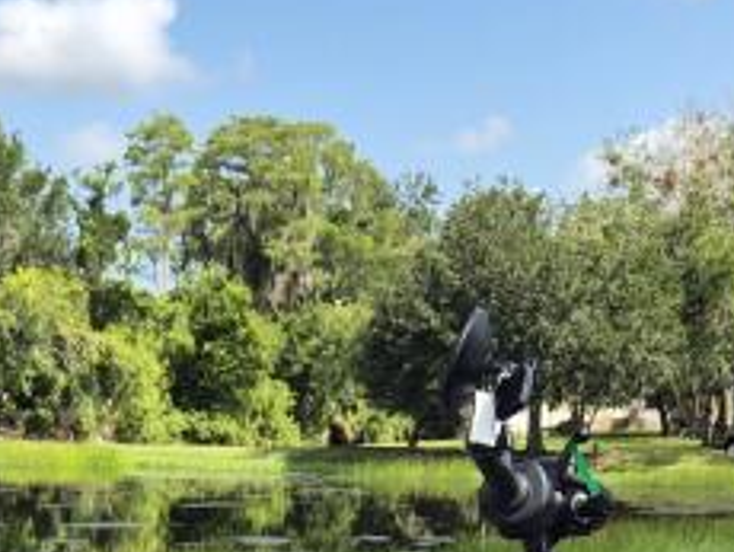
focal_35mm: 80
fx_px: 1698
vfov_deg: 16.7
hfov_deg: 23.9
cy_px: 836
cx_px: 118
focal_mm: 5.4
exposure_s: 1/2864
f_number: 1.8
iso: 80
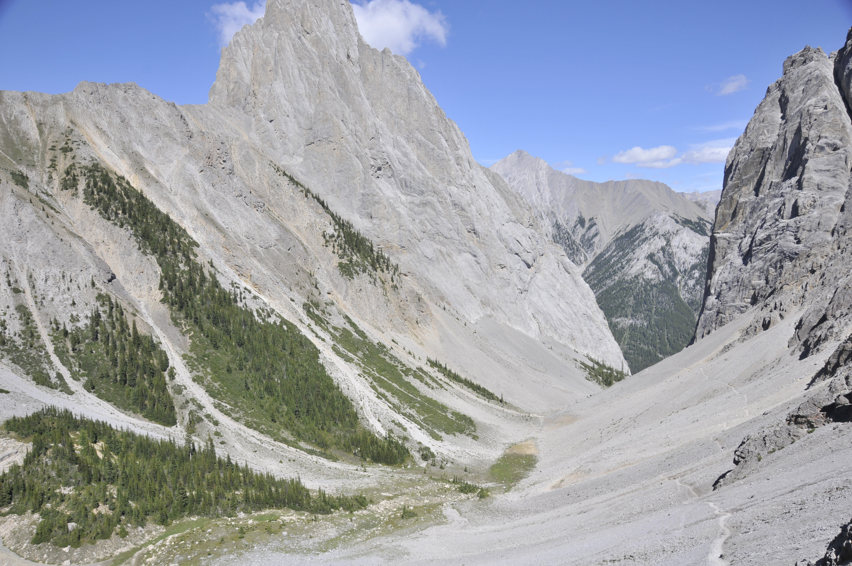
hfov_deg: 67.4
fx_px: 638
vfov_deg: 47.8
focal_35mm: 27
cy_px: 283
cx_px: 426
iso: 200
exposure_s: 1/400
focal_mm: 18
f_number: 10
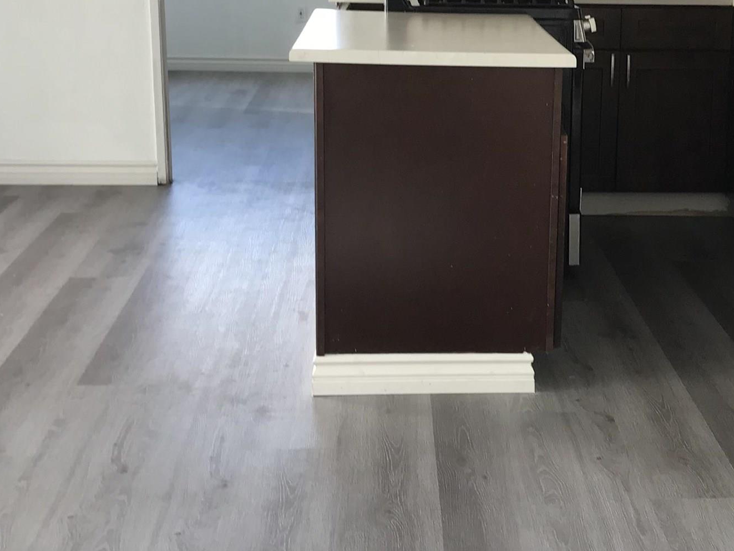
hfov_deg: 29.5
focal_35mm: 65
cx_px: 527
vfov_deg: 22.5
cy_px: 218
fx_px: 1378
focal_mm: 3.99
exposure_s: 1/60
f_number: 1.8
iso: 32
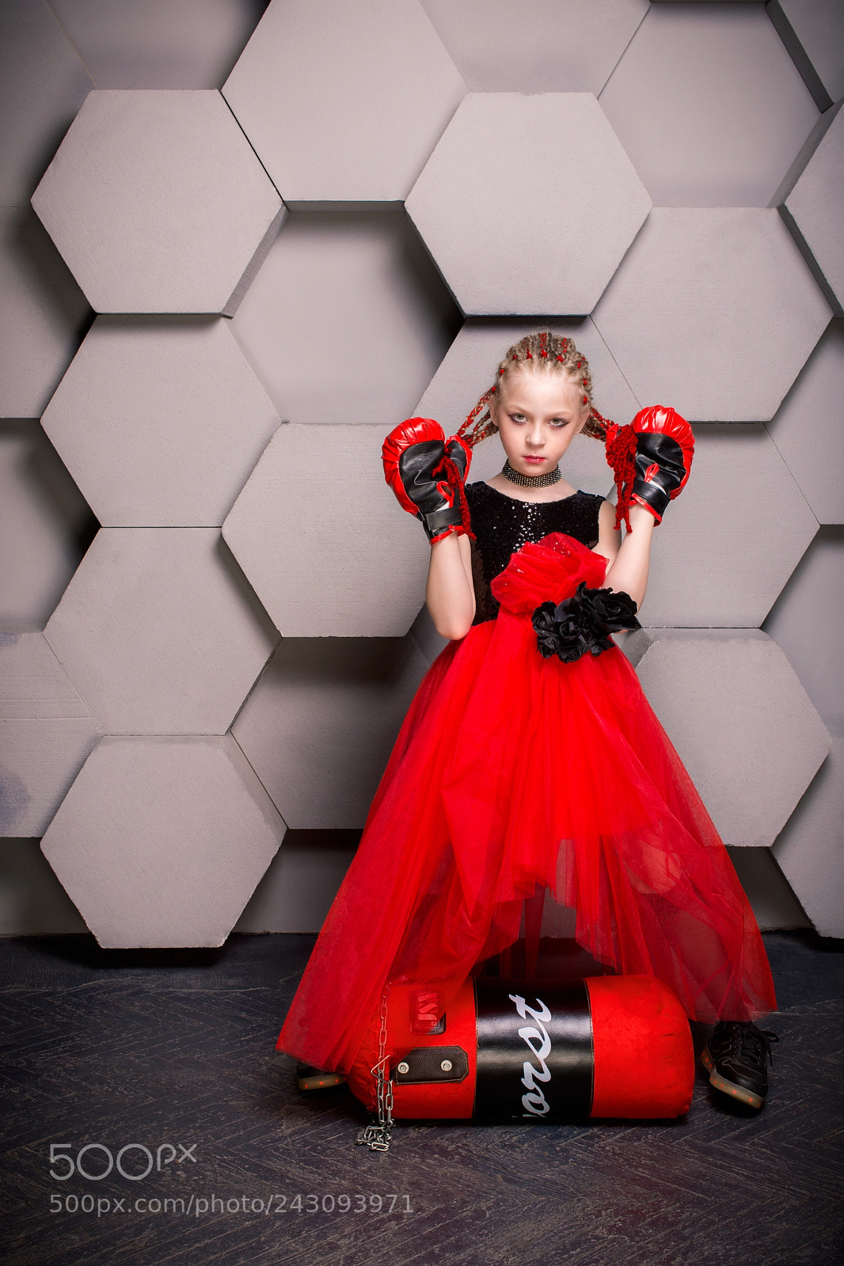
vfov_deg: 39.6
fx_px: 1759
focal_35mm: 50
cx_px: 422
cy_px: 633
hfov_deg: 27.0
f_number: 8
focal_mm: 50
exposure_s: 1/200
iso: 100
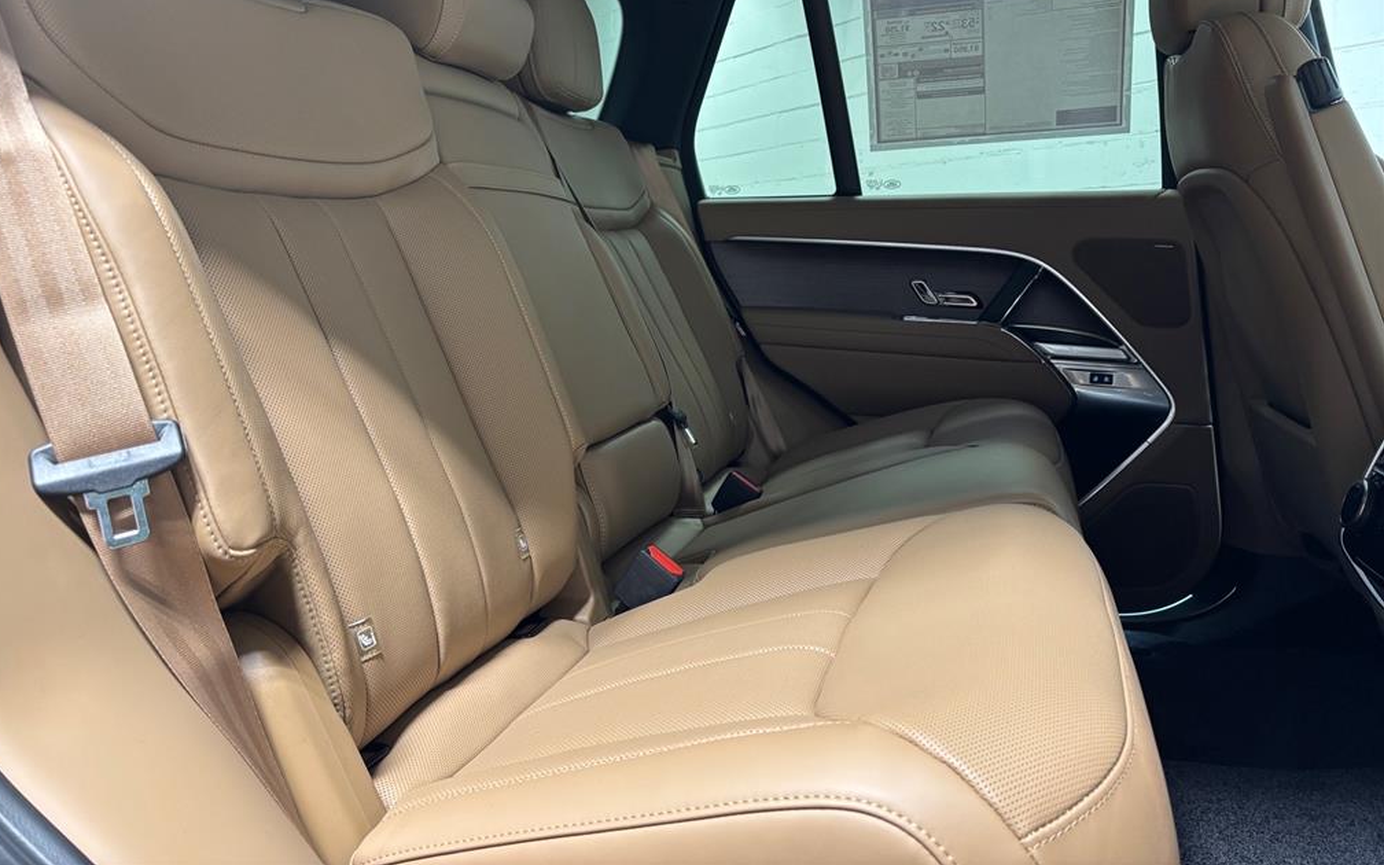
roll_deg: +1.4
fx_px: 1056
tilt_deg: -4.6
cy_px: 339
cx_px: 682
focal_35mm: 28
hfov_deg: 66.5
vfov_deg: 44.3
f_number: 1.6
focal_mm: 5.96
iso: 100
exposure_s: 1/60
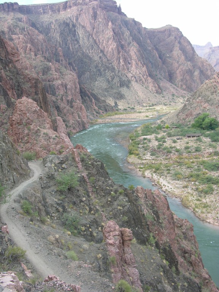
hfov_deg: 40.7
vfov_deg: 52.6
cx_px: 110
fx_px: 295
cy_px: 146
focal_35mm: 35
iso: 50
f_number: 4
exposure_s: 1/85.7
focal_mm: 8.9
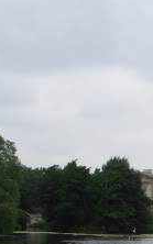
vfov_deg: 17.1
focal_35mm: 119
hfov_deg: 10.7
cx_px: 225
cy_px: 252
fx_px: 793
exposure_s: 1/250
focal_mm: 8
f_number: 4.8
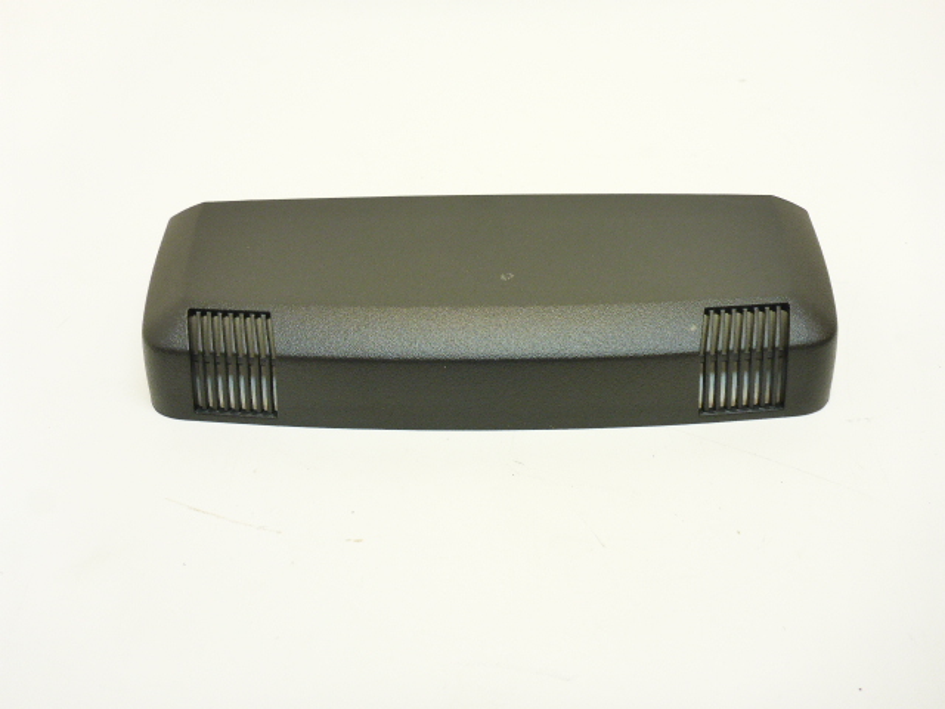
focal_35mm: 28
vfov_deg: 49.7
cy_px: 354
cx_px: 472
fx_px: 764
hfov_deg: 63.4
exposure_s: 1/60
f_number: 3.3
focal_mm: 4.9
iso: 250
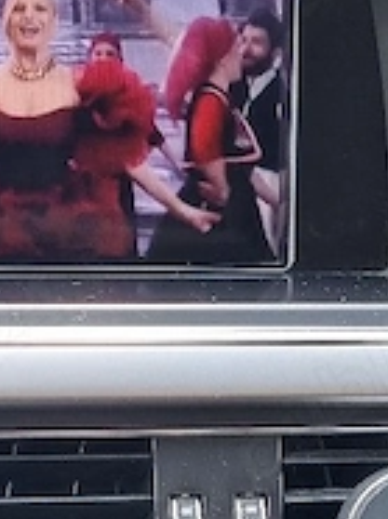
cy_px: 416
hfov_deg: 13.1
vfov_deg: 17.4
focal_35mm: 112
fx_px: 1678
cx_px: 89
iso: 50
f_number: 1.8
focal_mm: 5.4
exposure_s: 1/102
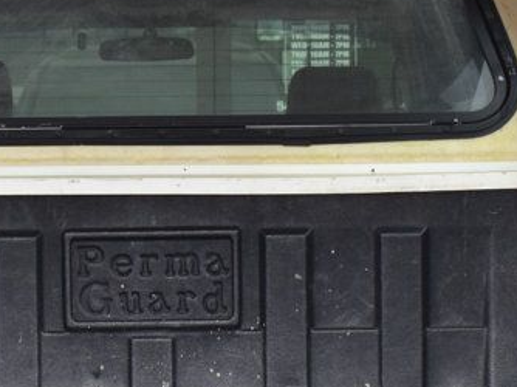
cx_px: 130
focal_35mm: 168
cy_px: 282
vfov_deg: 8.8
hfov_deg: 11.7
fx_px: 2507
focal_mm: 38
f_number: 8
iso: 400
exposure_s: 1/50
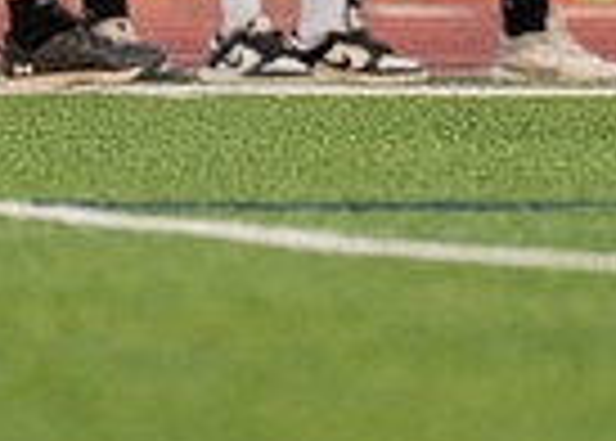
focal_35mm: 1748
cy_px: -460
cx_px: 701
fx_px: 30596
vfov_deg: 0.8
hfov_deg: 1.2
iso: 500
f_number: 2.8
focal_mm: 200
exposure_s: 1/1250
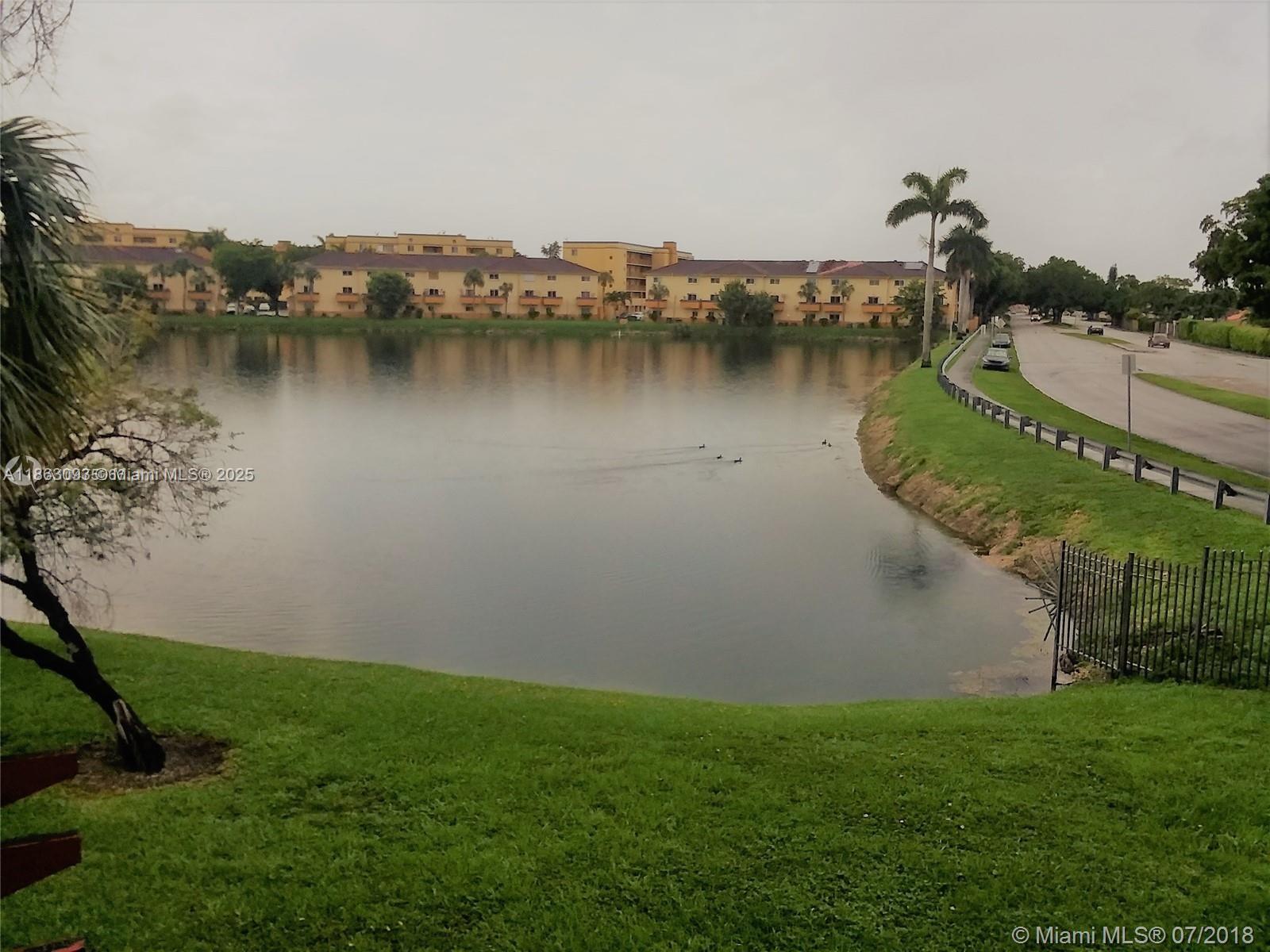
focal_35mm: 29
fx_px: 1064
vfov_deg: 48.2
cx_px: 635
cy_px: 476
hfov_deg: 61.7
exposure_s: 1/814
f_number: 1.9
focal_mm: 2.47
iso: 40
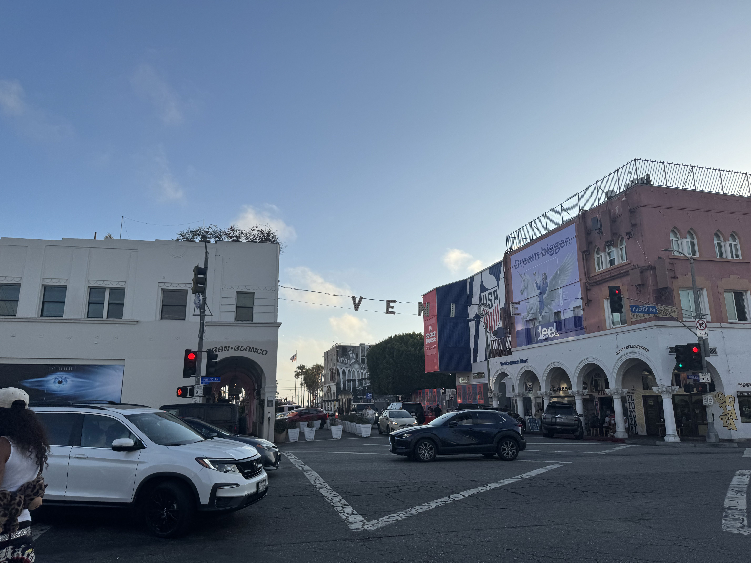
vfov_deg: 56.8
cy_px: 282
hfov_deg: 71.6
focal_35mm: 24
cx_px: 376
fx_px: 521
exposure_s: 1/3802
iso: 80
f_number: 1.78
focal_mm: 6.76
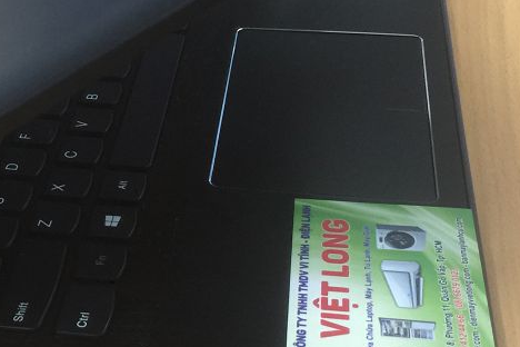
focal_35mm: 66
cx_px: 114
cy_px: 211
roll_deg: +1.6
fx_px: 953
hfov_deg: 29.9
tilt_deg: -38.2
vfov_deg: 20.6
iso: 125
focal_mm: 4.15
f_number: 2.2
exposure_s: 1/8
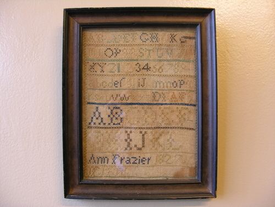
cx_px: 138
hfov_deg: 52.6
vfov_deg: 40.7
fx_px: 278
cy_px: 104
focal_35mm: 35
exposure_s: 1/5.6
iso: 50
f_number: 2.8
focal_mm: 8.9
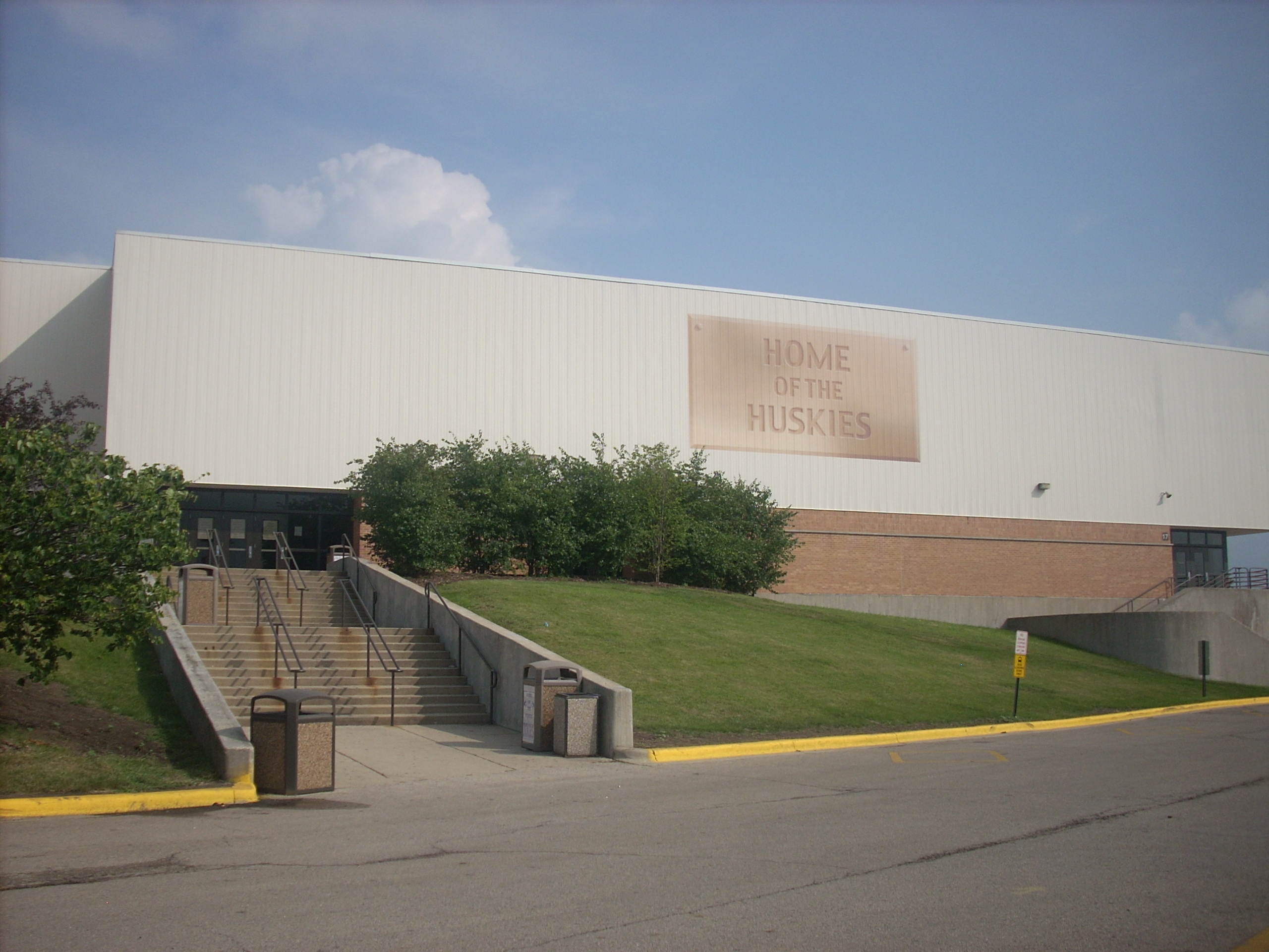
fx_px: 1356
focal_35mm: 37
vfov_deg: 38.7
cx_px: 634
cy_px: 476
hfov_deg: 50.1
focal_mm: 6.2
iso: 64
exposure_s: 1/522
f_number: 5.6
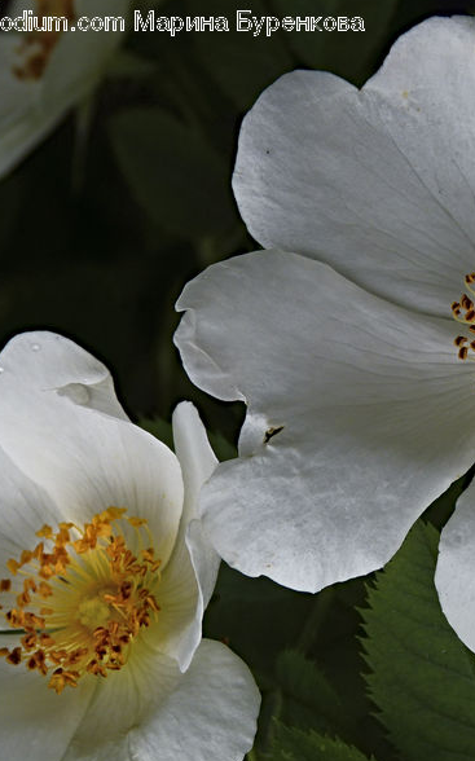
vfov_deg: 12.5
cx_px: 379
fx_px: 3462
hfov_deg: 7.8
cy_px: 379
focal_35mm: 167
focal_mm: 18.6
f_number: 4
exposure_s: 1/400
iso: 100
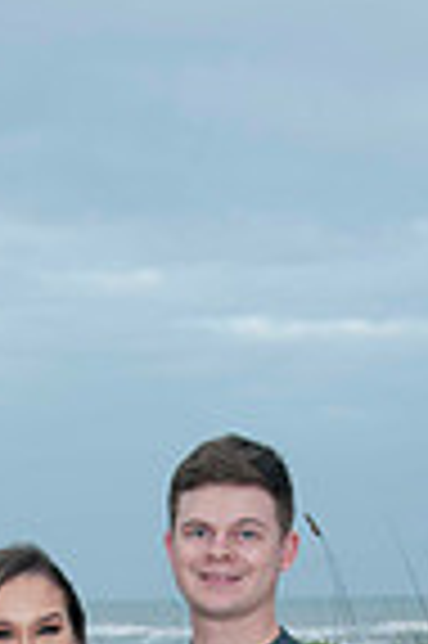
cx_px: 173
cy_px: 986
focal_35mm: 151
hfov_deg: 9.1
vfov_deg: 12.8
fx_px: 2699
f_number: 5.6
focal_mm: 32
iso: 100
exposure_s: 1/125
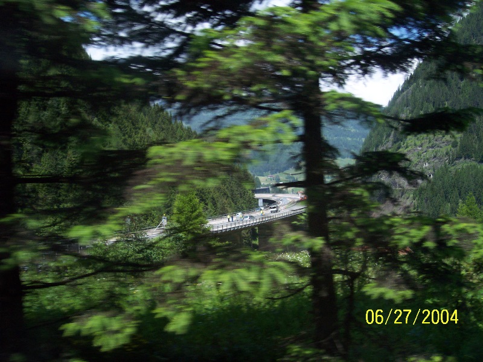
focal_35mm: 38
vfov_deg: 37.7
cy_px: 181
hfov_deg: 49.0
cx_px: 242
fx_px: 530
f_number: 2.8
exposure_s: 1/500
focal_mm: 8
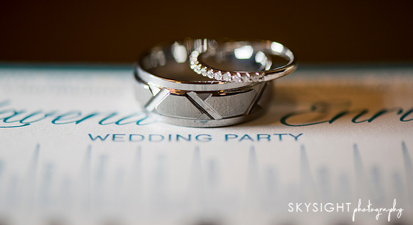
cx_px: 198
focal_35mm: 119
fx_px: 1299
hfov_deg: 18.1
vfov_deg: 9.9
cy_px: 76
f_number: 3.5
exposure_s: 1/400
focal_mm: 105
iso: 500
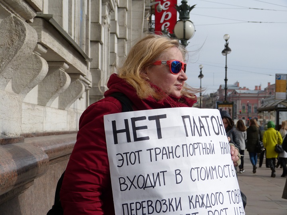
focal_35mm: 75
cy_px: 108
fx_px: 622
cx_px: 144
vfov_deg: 19.6
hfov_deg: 26.0
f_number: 4
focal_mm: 13.5
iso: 100
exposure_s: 1/1600
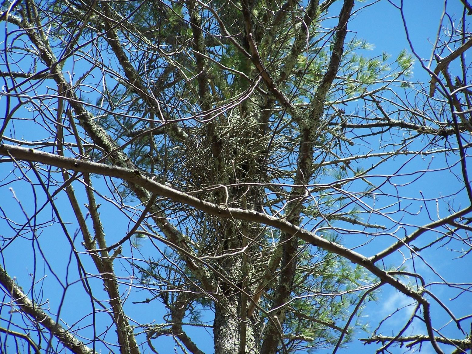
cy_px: 177
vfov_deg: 6.8
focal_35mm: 218
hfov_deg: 9.1
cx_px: 236
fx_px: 2972
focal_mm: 36.2
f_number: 3.2
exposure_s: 1/500
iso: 80
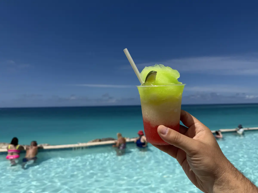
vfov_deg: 56.8
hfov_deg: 71.6
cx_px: 129
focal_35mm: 24
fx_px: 179
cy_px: 96
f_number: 1.78
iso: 80
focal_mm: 6.76
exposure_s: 1/11905
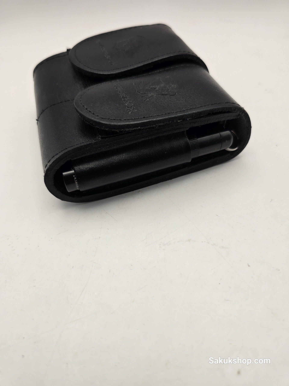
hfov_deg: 58.9
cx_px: 144
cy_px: 193
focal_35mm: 23
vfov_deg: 73.9
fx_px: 256
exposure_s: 1/100
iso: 20
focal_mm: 6.3
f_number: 1.7
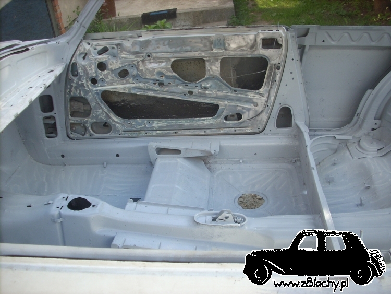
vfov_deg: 38.7
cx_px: 196
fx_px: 418
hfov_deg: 50.1
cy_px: 147
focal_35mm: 37
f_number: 2.8
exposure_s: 1/120
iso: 64
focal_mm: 6.2
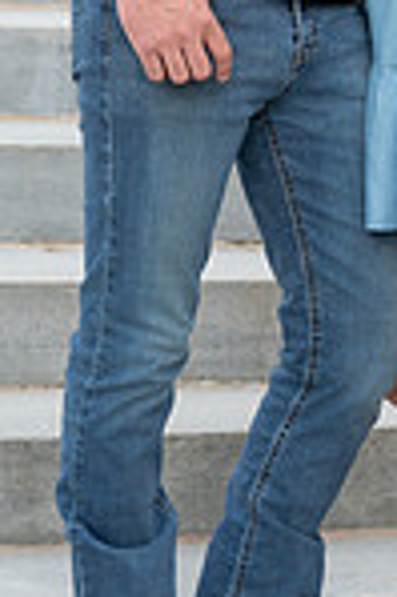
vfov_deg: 9.6
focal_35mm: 212
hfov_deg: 6.5
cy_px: -60
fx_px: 3515
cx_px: 333
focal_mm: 70
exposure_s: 1/200
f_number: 4
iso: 320
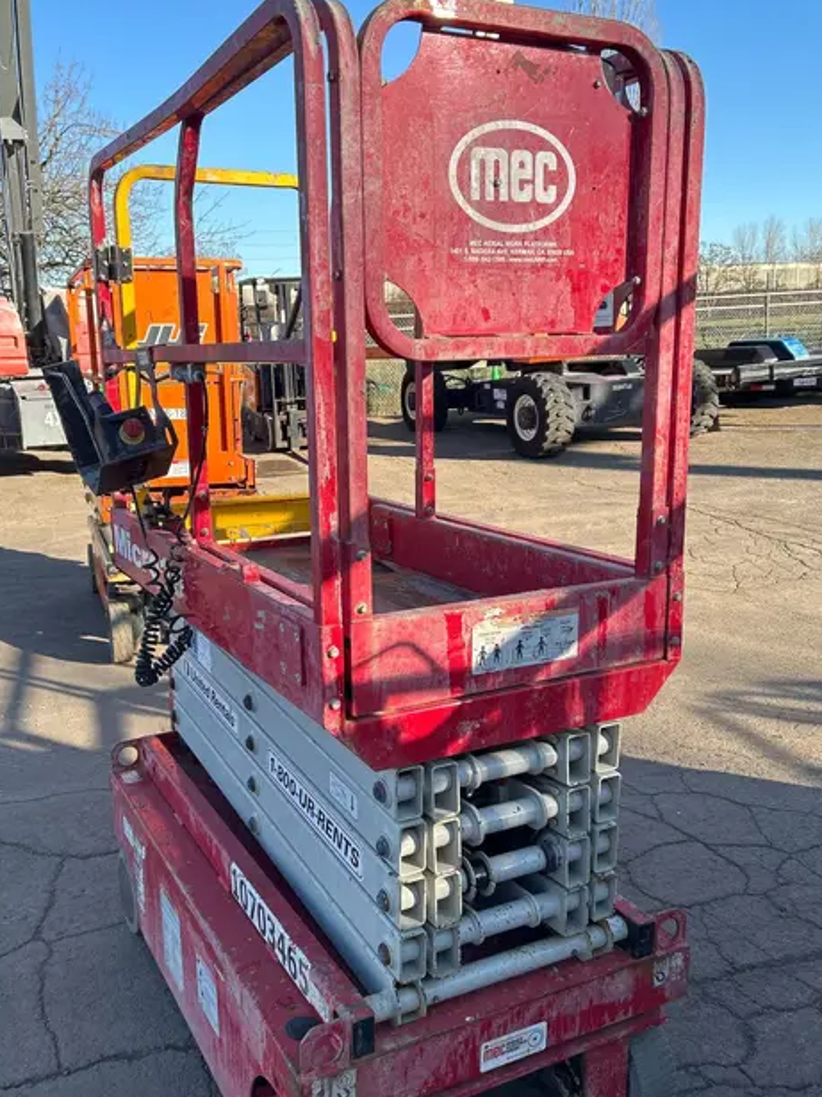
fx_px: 982
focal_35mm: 31
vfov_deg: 58.3
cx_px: 357
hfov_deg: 45.3
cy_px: 579
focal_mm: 5.7
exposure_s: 1/1112
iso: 50
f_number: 1.5
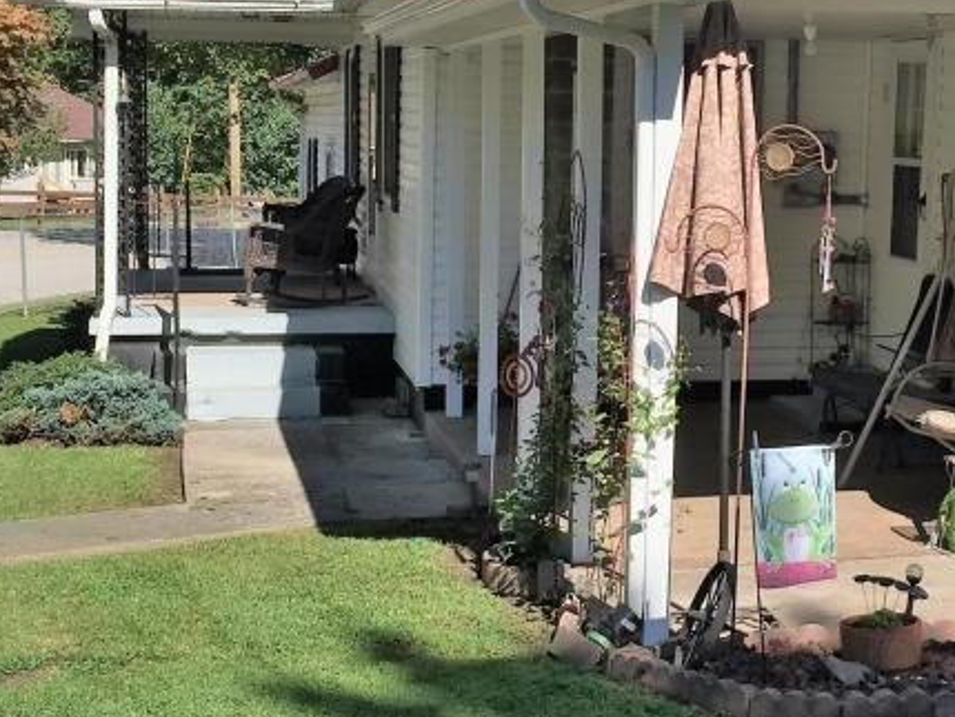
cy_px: 360
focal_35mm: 69
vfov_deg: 21.3
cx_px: 731
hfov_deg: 27.7
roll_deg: -3.3
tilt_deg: -5.8
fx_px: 1905
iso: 32
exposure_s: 1/2083
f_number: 2.2
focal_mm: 4.15
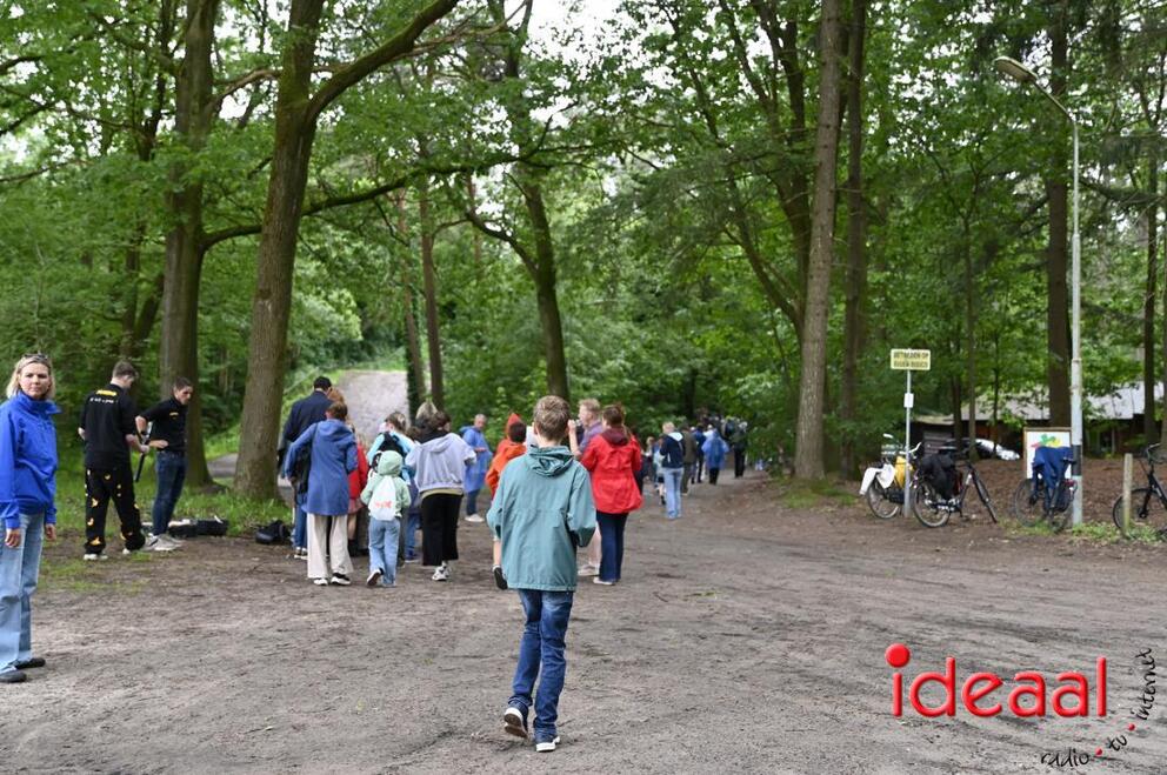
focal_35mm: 40
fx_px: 1295
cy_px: 388
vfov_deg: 33.3
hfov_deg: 48.5
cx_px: 584
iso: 800
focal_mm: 40
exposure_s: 1/125
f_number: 2.8
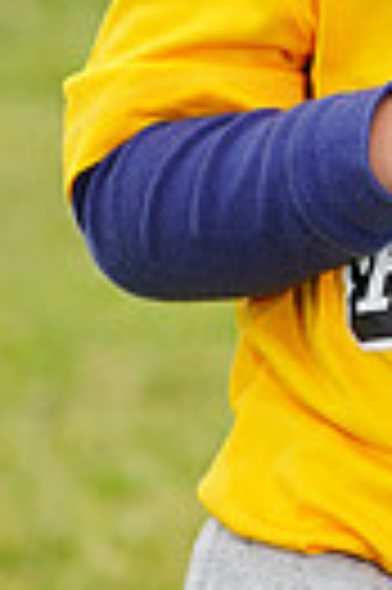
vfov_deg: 2.3
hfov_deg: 1.5
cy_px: -239
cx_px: 502
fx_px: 14509
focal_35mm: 886
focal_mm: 200
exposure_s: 1/250
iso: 100
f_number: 8
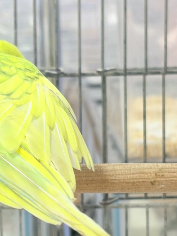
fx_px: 532
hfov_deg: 18.5
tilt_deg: -9.0
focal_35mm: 78
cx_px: 10
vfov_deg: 25.0
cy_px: 128
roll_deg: +2.8
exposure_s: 1/102
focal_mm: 5.96
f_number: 1.6
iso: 50
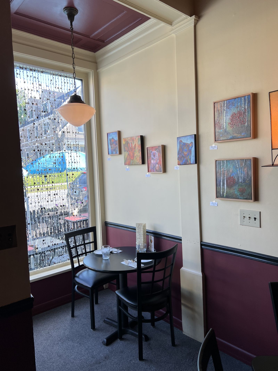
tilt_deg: -3.4
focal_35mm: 26
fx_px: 278
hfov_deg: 53.1
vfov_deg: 67.3
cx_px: 139
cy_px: 186
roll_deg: +4.3
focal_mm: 5.7
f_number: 1.5
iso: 40
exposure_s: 1/194
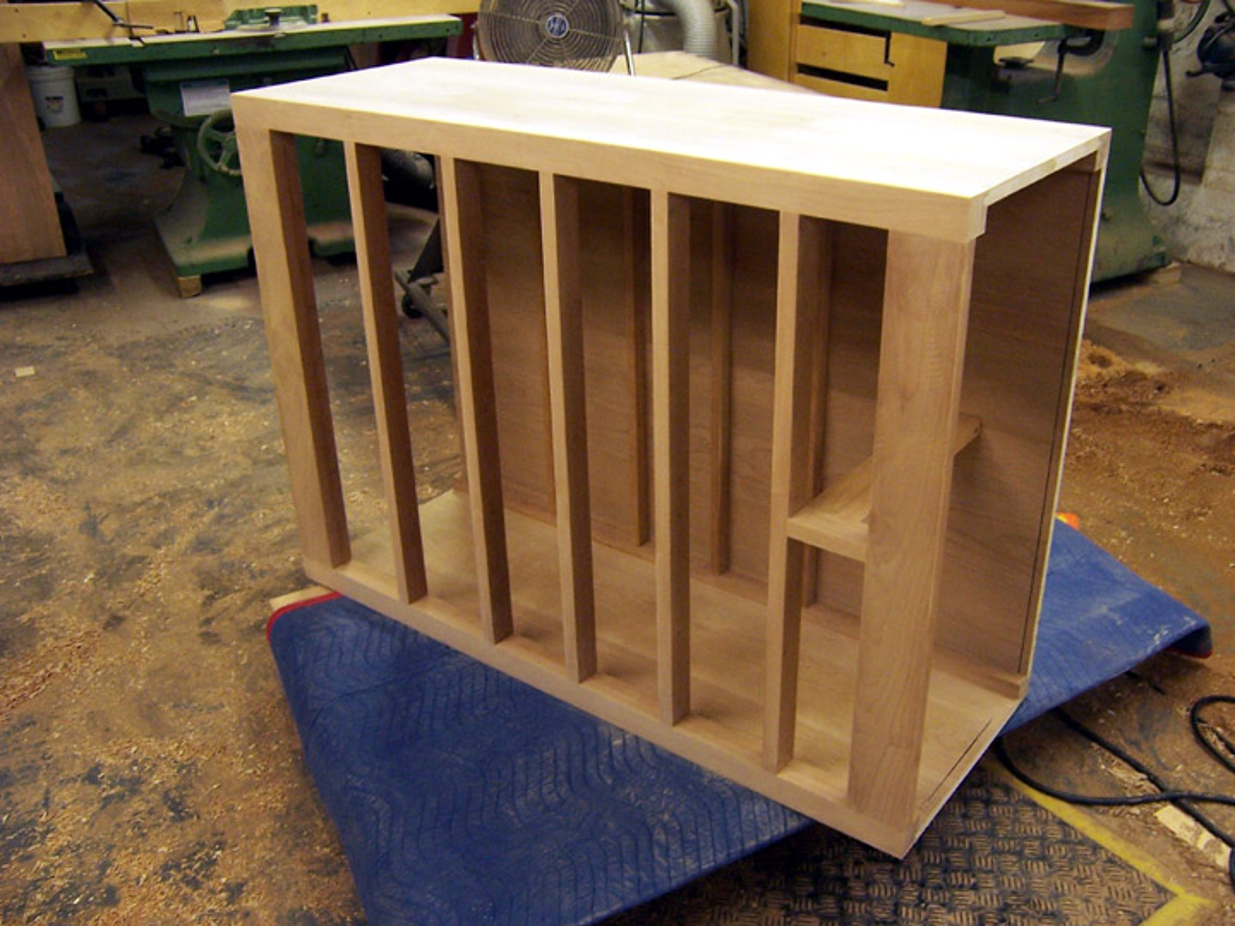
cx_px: 618
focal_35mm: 33
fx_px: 1177
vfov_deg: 42.9
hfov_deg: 55.4
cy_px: 463
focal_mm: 5.5
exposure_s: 1/10
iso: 140
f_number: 3.4
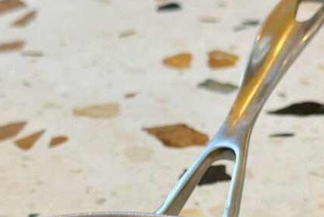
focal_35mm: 121
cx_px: 200
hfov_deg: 16.9
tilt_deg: -32.6
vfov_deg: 11.0
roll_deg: +1.0
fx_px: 1090
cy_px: 292
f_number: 1.78
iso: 100
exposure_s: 1/50
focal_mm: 6.86
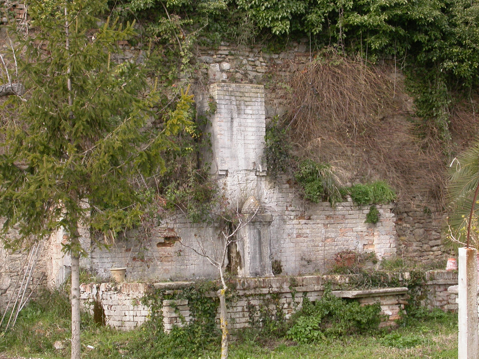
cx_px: 240
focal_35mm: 93
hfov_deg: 21.1
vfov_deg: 15.9
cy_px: 180
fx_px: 1287
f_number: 4.3
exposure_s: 1/236
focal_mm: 19.3
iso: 100
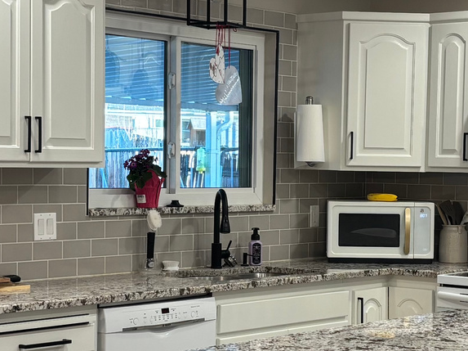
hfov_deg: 21.0
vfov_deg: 15.9
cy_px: 214
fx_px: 1257
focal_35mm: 93
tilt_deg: -3.5
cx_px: 309
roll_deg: -1.4
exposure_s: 1/60
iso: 64
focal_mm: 5.96
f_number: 1.6
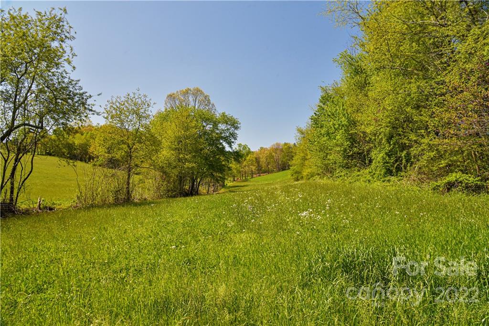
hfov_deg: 73.7
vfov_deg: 53.1
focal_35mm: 24
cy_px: 163
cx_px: 244
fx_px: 326
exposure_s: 1/400
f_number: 10
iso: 800
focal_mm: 24
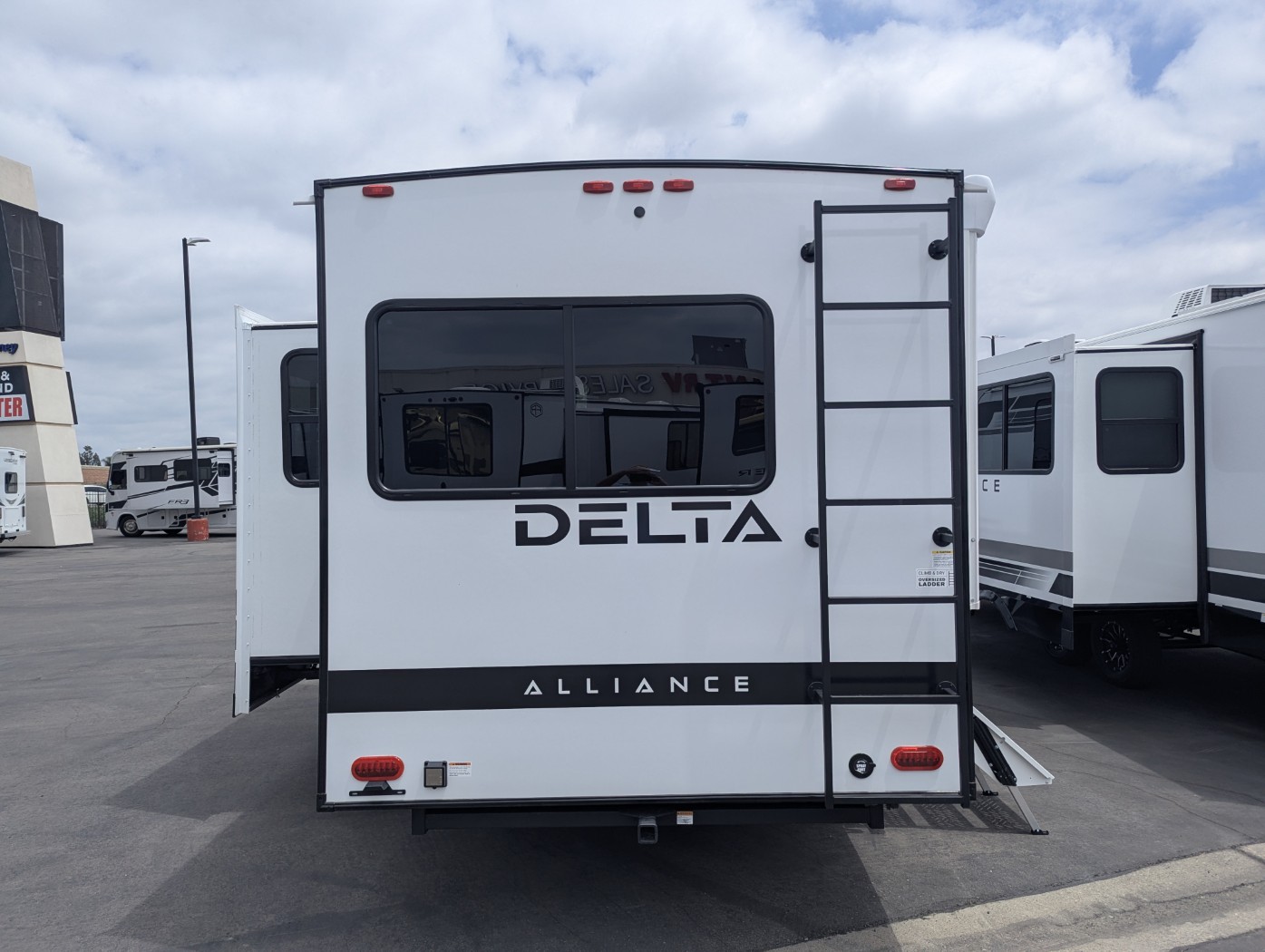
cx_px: 632
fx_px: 878
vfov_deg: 56.9
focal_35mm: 24
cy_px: 476
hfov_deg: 71.5
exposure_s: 1/3145
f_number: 1.85
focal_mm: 6.81
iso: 49
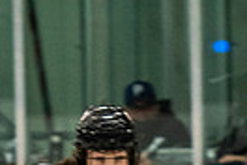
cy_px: 269
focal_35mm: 995
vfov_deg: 1.4
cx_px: 336
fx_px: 6826
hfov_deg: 2.1
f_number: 2.8
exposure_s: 1/400
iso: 900
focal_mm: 116
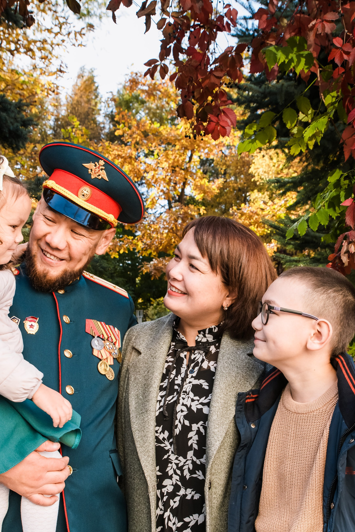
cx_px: 165
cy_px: 350
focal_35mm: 50
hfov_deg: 27.0
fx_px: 740
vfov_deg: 39.2
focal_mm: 32
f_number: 9
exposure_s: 1/250
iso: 400
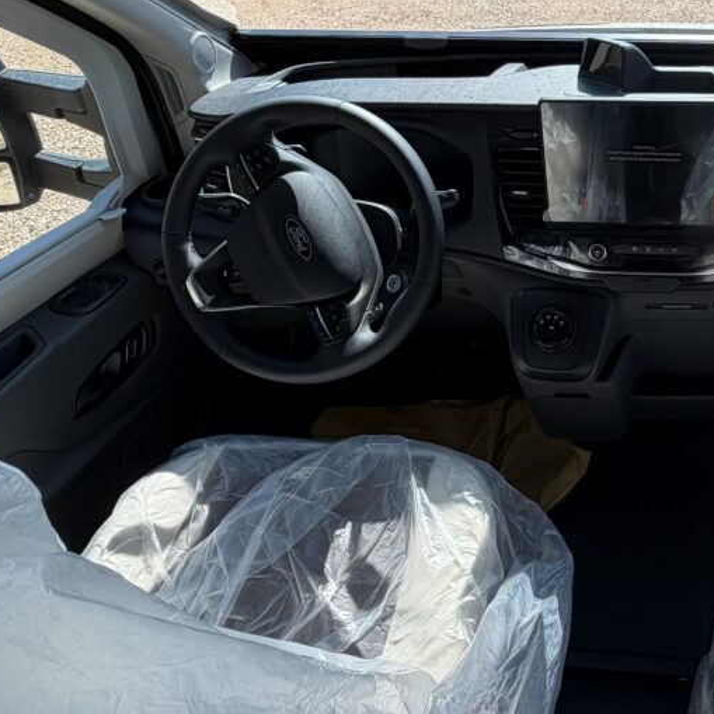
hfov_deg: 43.4
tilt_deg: -35.2
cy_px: 237
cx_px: 633
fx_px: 817
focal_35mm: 35
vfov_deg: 46.5
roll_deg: +1.3
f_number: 2.2
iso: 40
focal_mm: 2.22
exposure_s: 1/625
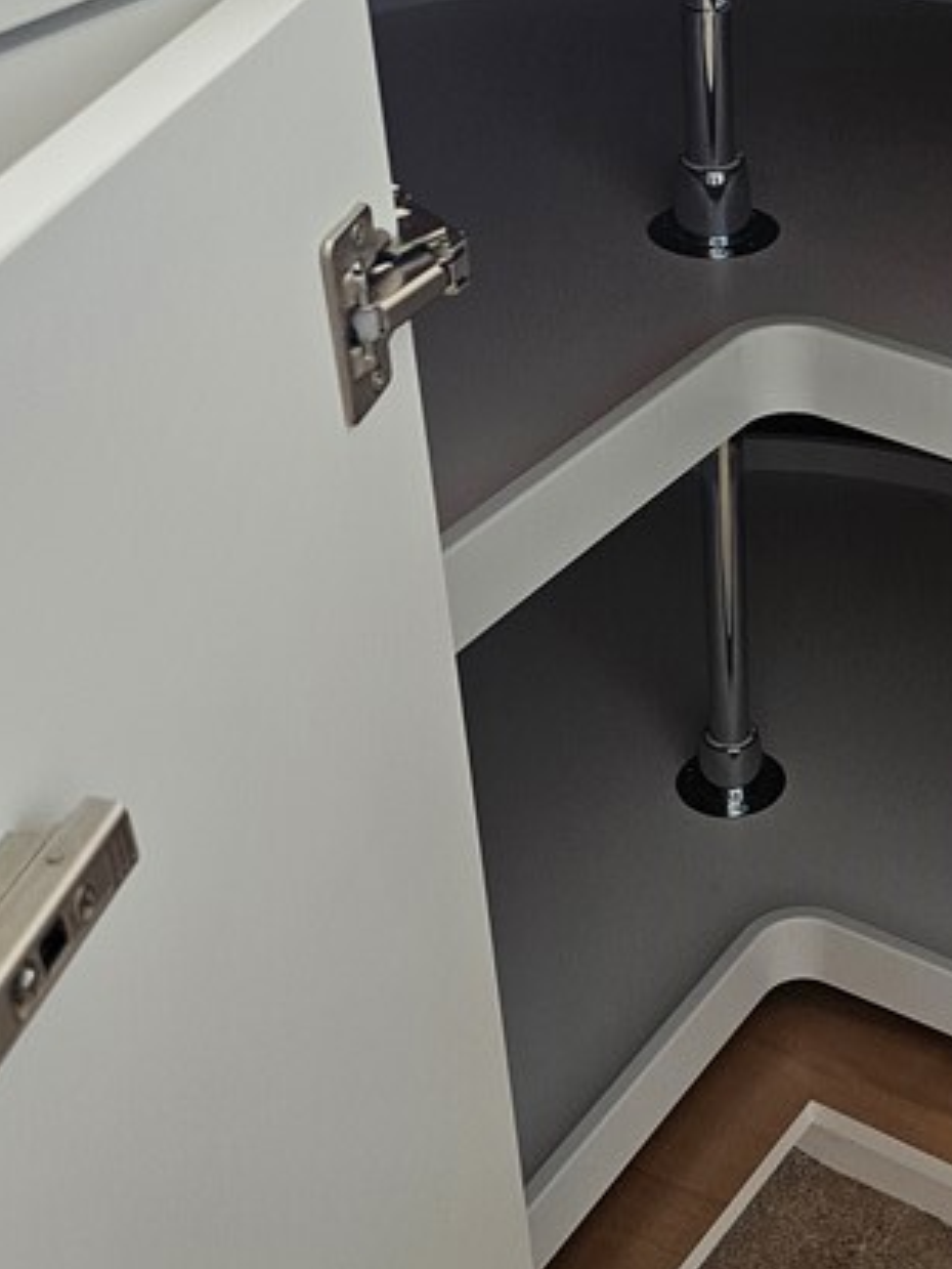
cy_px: 608
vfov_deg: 33.8
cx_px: 949
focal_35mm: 57
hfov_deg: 24.5
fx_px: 2089
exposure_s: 1/180
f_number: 1.7
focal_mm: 6.3
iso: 160
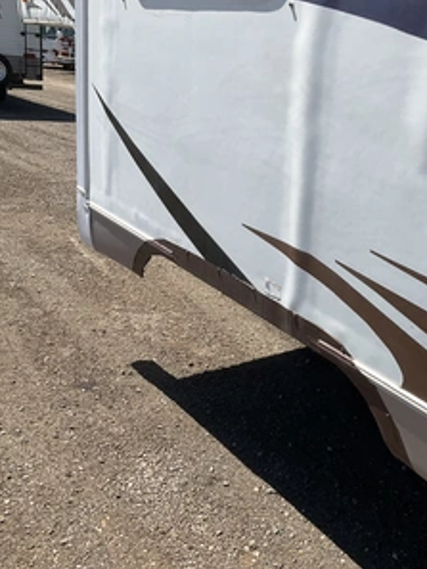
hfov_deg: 35.7
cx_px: 337
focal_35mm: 39
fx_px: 641
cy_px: 285
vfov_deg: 47.8
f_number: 1.8
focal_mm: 3
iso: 25
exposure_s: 1/1912
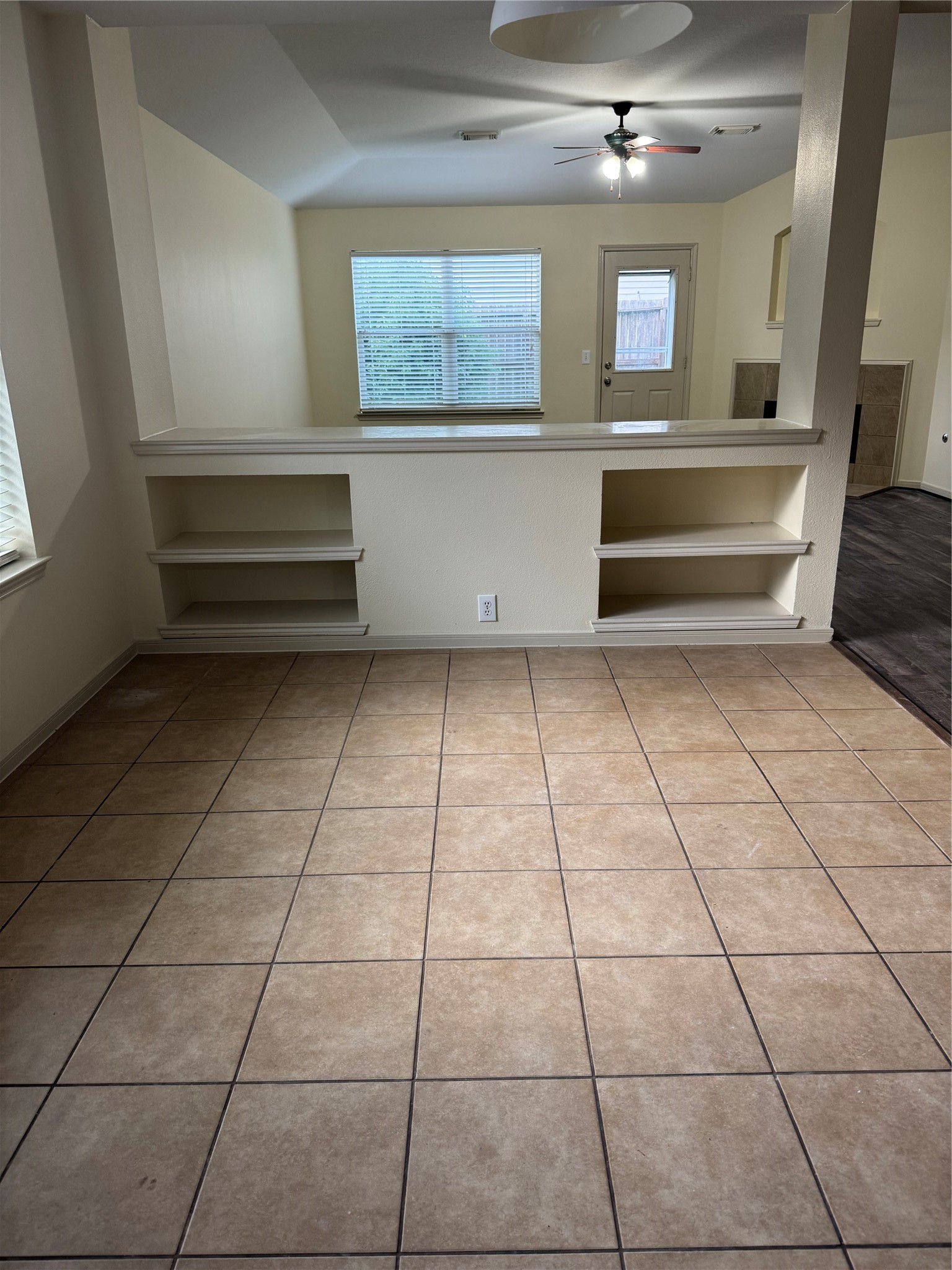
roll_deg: +1.0
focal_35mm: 24
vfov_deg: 71.6
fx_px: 880
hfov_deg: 56.8
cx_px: 476
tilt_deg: -18.1
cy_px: 635
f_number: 1.78
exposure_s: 1/60
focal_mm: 6.76
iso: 125
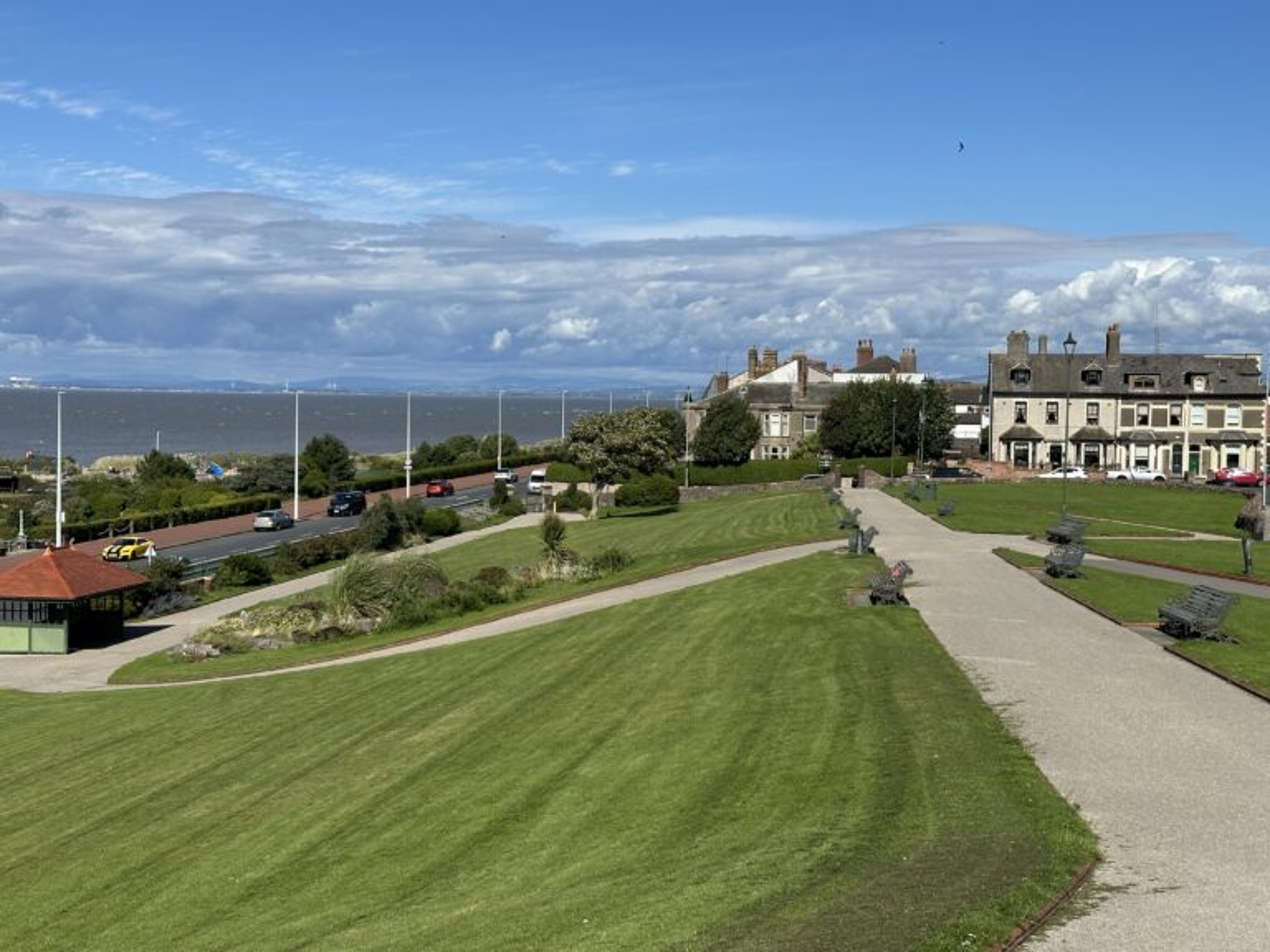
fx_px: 1761
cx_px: 635
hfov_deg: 39.7
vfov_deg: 30.3
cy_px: 476
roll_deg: -0.7
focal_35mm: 48
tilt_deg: -3.7
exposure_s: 1/6211
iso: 64
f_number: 1.78
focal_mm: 6.86
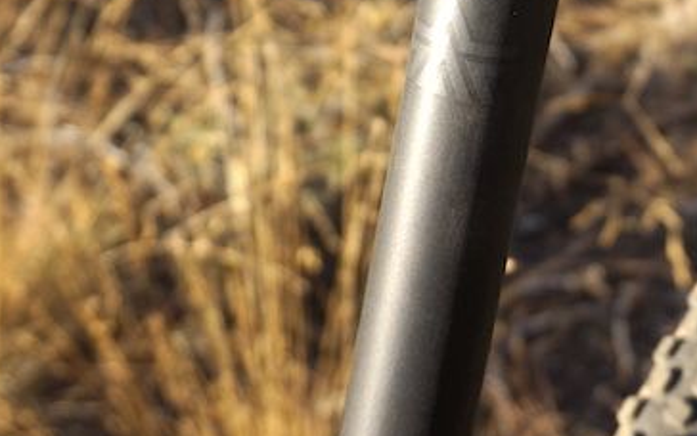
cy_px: -185
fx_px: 1578
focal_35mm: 83
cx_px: 540
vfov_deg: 14.8
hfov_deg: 24.6
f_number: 4.5
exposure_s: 1/800
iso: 200
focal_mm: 18
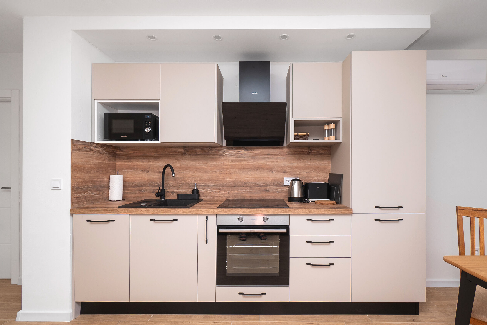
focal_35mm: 16
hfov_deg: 96.7
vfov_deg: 73.7
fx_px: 216
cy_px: 163
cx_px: 250
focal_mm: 10
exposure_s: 1/125
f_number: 8
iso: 160
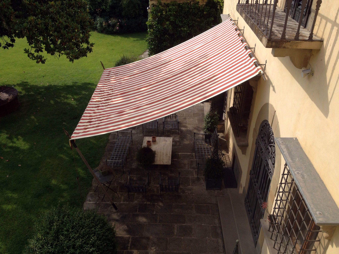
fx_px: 343
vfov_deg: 40.7
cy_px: 127
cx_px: 170
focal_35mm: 35
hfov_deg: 52.6
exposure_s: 1/890
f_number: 2.4
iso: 50
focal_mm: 4.3
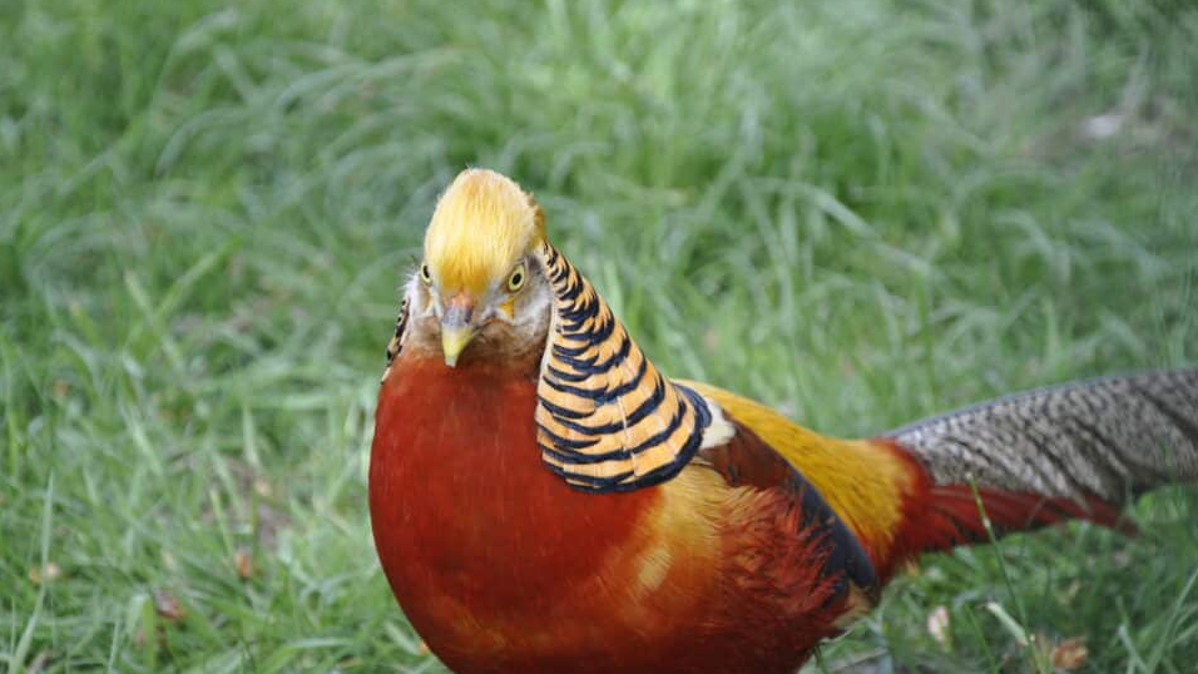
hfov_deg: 12.2
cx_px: 574
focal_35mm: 177
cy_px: 361
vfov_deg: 6.9
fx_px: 5609
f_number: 5.6
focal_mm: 105
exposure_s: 1/125
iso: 200
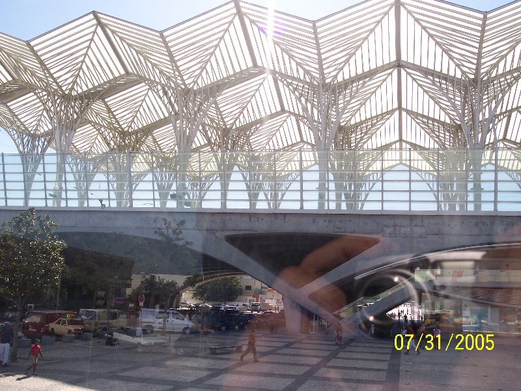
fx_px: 572
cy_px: 196
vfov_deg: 37.7
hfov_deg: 49.0
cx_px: 260
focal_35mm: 38
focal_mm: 8
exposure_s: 1/350
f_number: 4.8
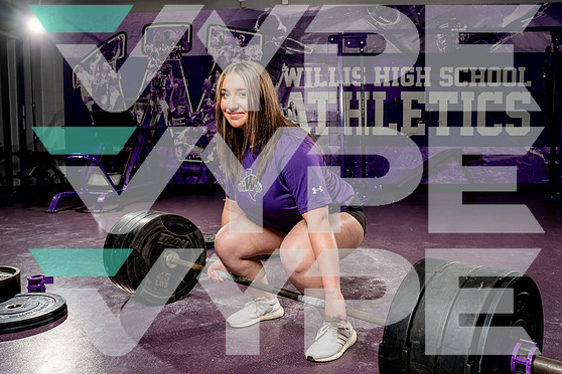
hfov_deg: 61.9
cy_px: 180
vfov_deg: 43.6
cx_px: 288
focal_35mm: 30
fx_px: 468
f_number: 8
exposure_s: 1/250
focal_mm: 28
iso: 100
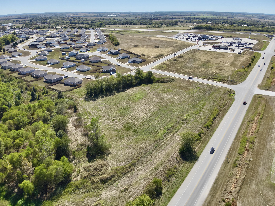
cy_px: 103
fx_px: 191
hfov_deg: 71.6
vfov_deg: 56.8
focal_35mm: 24
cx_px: 138
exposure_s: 1/1250
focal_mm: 4.4
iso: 100
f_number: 2.8
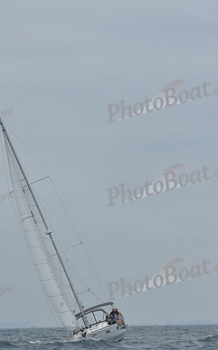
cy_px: 243
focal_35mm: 207
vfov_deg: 10.1
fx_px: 1969
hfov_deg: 6.3
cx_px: 60
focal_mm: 135
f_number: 8
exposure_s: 1/800
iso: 250
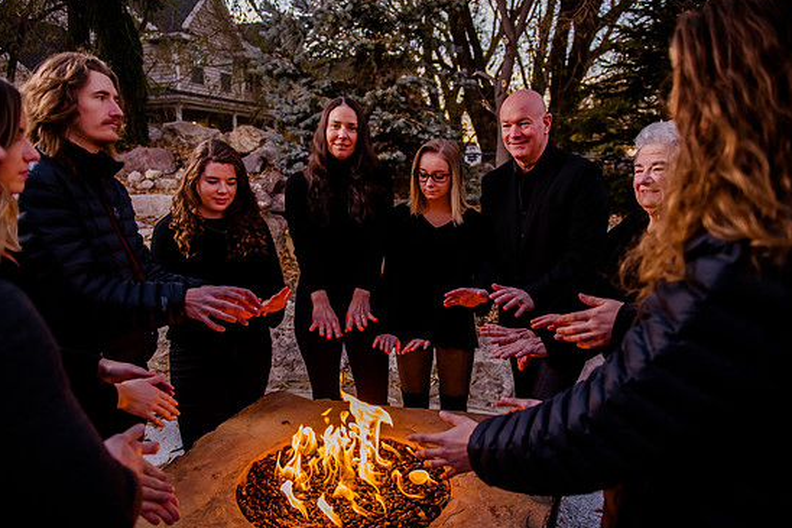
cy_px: 264
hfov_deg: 69.4
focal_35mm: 26
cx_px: 385
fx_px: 572
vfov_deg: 49.5
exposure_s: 1/250
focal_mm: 24
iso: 1600
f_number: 2.8
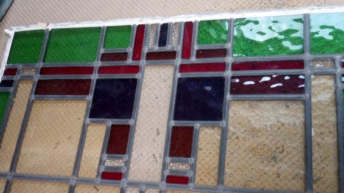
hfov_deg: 69.9
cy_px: 146
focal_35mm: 27
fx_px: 246
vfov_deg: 41.6
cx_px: 174
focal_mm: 3.52
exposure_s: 1/33.3
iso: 152
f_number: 2
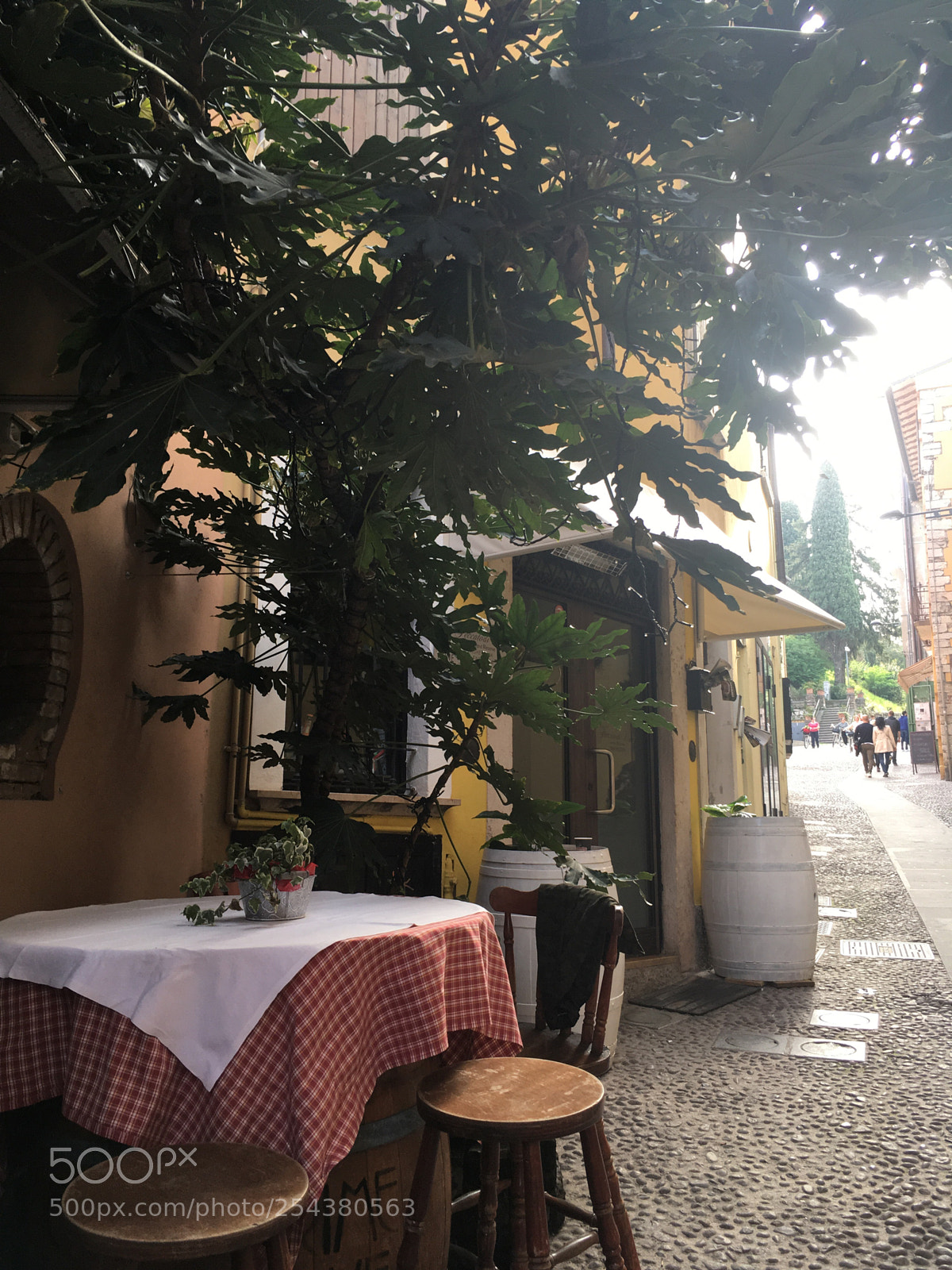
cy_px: 635
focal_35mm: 29
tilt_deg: +11.1
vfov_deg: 61.7
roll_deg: -0.3
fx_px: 1063
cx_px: 476
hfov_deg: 48.2
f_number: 2.2
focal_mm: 4.15
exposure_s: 1/50
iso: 32
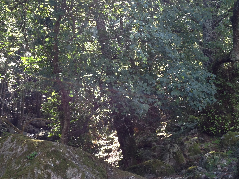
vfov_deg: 24.4
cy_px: 93
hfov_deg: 32.1
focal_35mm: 60
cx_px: 93
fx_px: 414
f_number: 2.4
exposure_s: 1/120
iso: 100
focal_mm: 4.28
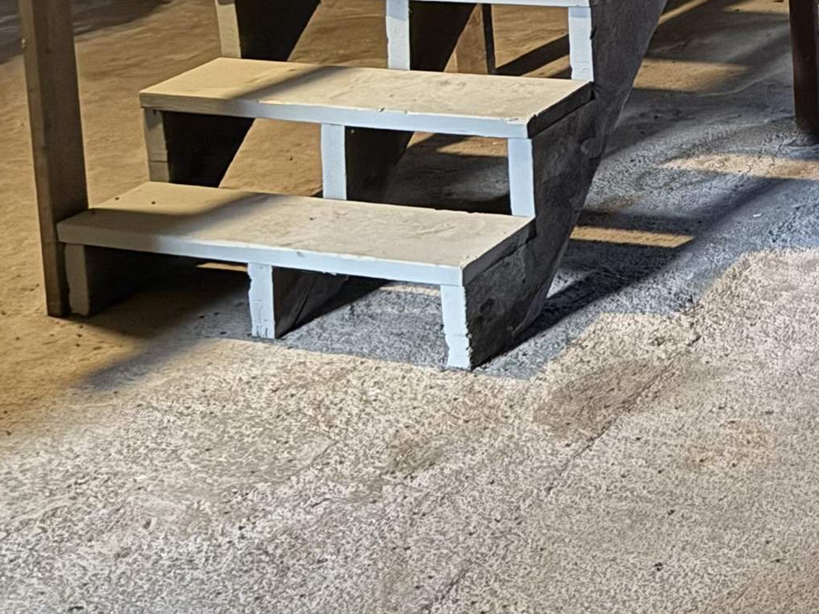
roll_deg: +1.5
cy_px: -181
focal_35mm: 73
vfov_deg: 18.7
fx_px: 1727
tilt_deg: -9.3
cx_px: 1061
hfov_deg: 23.6
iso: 1250
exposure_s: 1/15
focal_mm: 6.76
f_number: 1.78
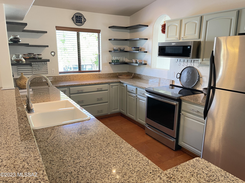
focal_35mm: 26
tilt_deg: -13.6
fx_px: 184
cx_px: 122
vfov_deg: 53.1
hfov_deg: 67.3
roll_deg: -0.6
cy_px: 92
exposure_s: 1/60
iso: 200
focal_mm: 5.1
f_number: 1.6
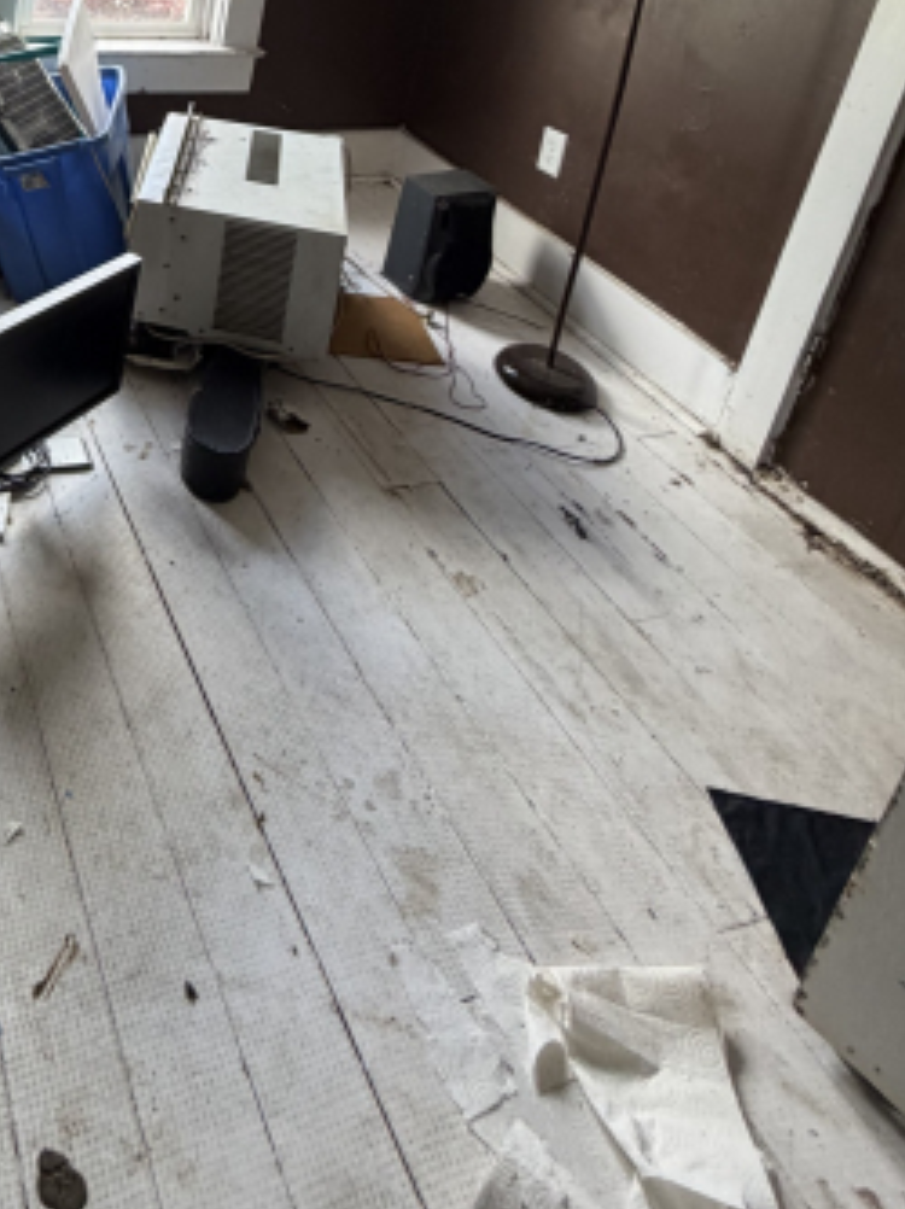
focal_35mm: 28
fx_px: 977
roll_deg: -5.0
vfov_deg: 51.9
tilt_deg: -14.5
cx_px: 43
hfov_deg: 43.9
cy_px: 24
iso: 160
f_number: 2.2
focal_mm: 2.22
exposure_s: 1/121
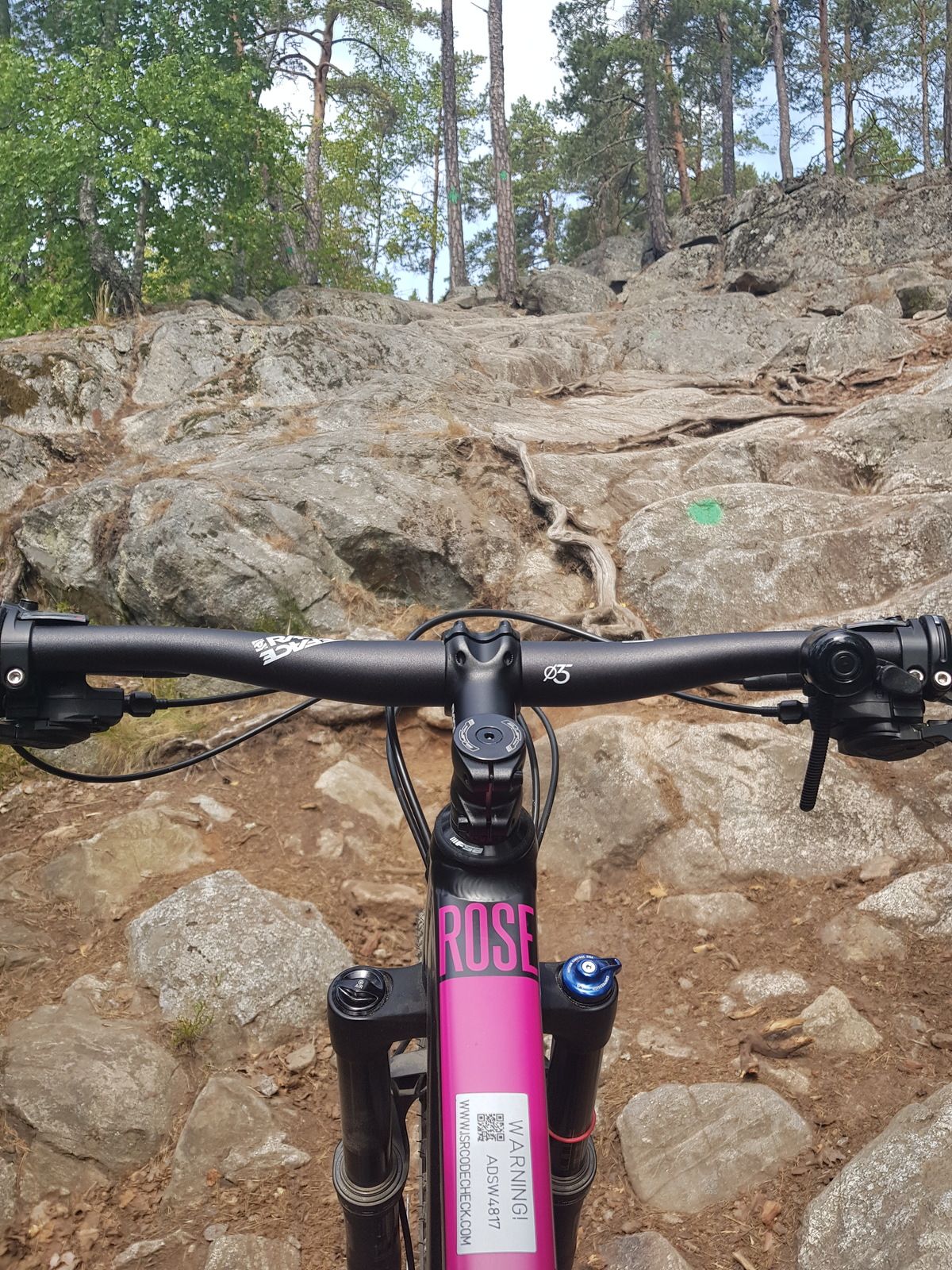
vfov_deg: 67.3
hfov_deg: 53.1
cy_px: 635
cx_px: 476
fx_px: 953
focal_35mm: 26
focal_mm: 4.2
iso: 40
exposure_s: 1/630
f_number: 1.7
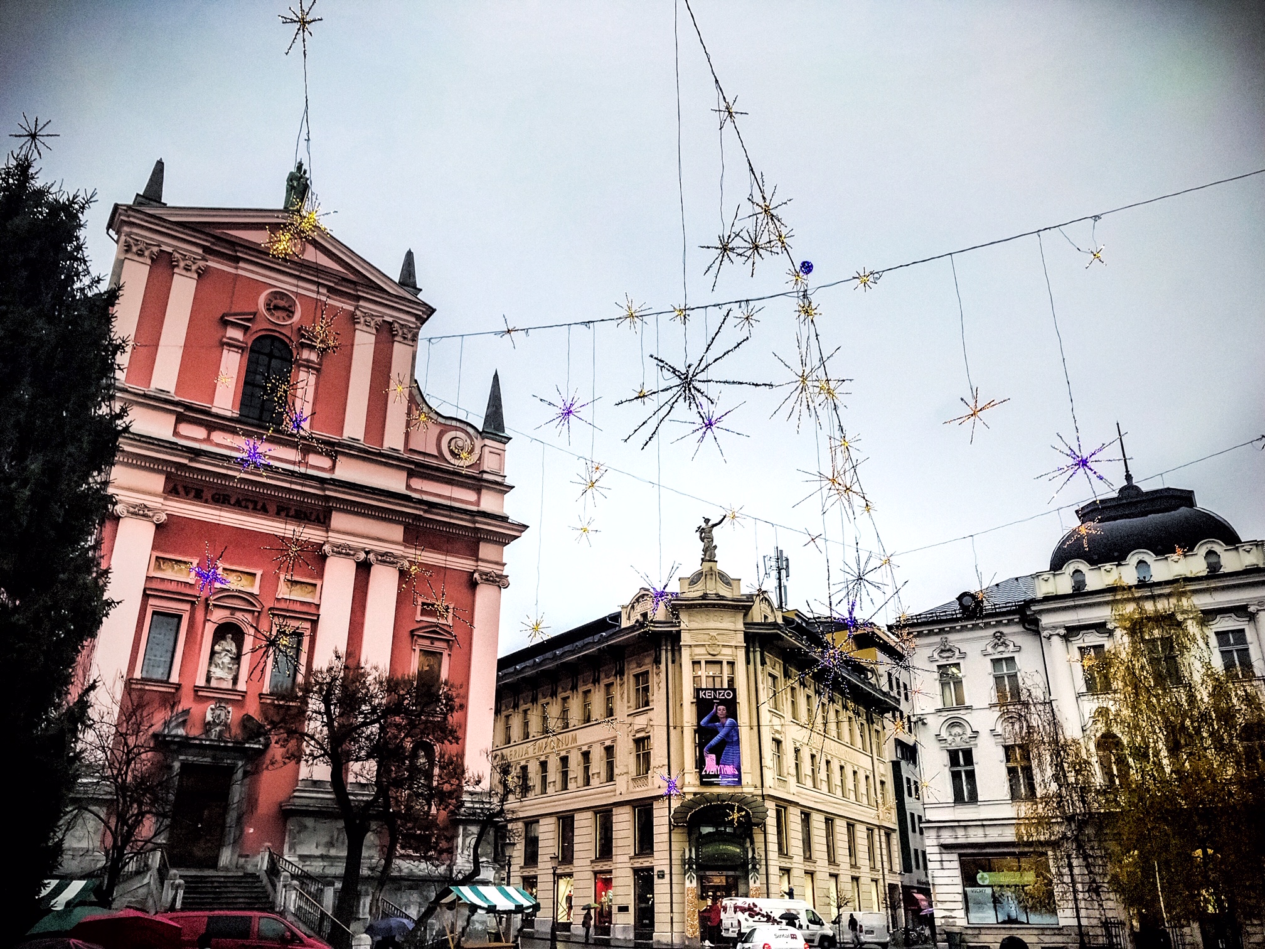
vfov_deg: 49.7
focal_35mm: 28
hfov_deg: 63.4
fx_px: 1023
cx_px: 632
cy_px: 474
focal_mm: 3.99
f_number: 1.8
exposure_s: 1/120
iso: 20
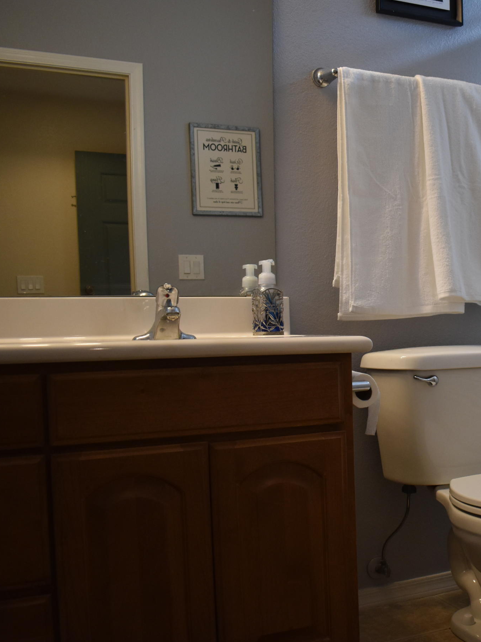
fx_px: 797
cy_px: 348
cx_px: 482
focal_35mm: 43
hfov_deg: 31.1
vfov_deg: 43.8
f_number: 3.5
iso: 900
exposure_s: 1/125
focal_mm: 18
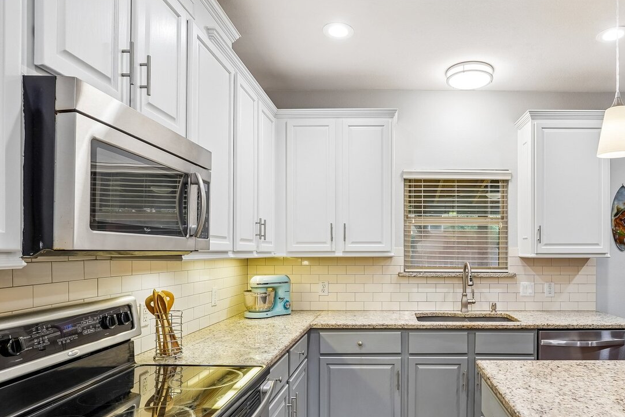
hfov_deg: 72.4
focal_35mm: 24
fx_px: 417
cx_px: 394
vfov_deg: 52.8
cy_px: 249
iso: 400
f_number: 8
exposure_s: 1/20
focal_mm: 16
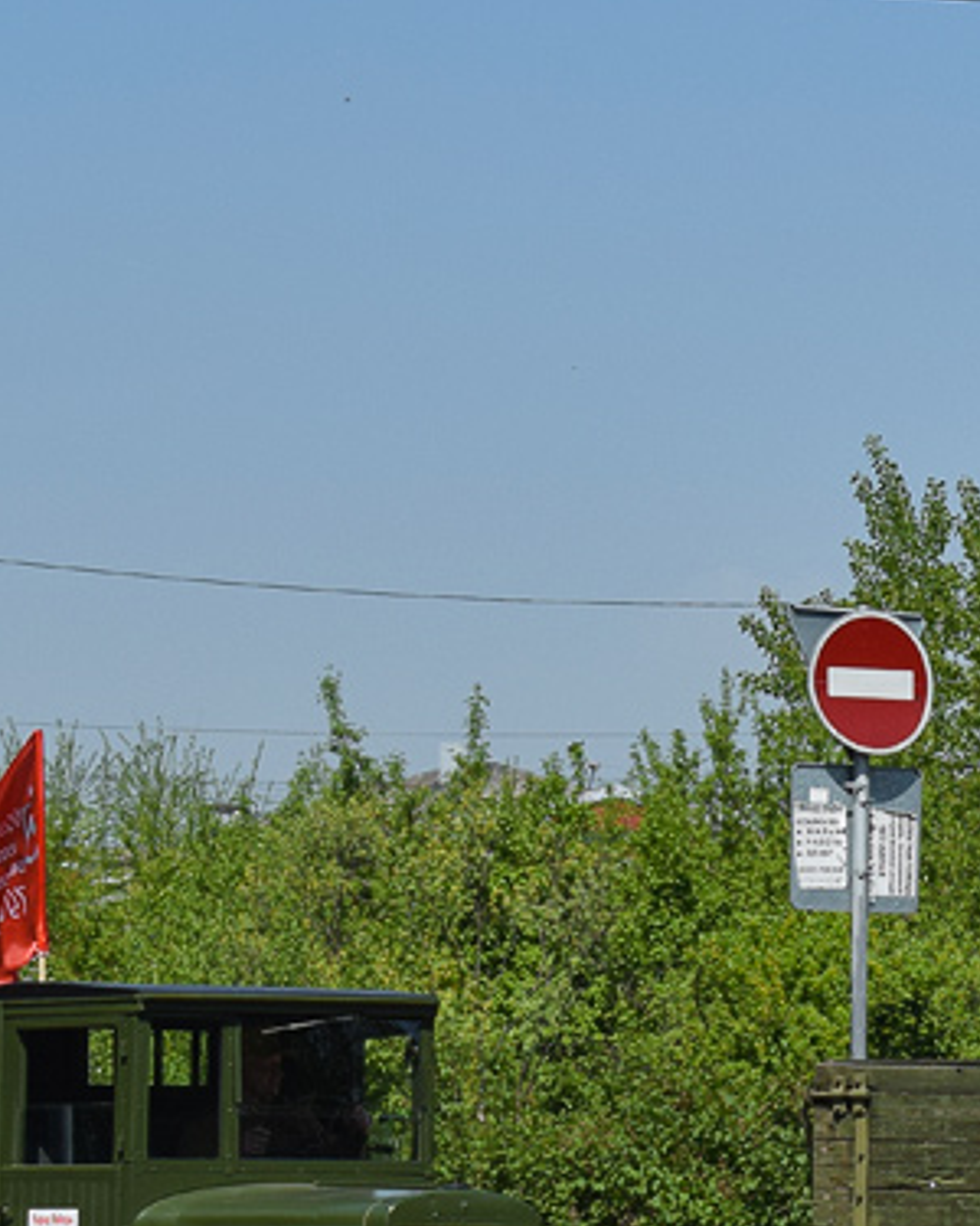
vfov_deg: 11.3
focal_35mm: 171
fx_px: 6200
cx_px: 1356
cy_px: 938
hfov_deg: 8.9
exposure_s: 1/1000
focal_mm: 38
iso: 200
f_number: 8
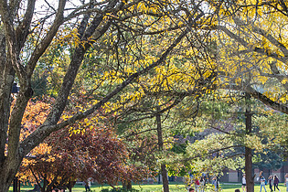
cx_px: 189
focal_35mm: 151
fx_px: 1208
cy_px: 127
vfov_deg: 9.1
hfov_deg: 13.6
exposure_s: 1/250
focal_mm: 82
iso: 400
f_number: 8
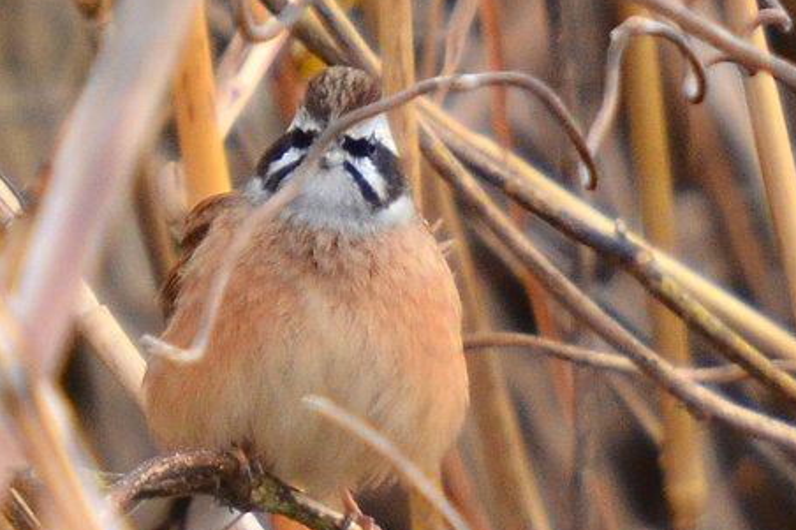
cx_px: 421
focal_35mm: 849
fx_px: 18764
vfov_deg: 1.6
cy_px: 293
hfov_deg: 2.4
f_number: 6.3
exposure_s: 1/500
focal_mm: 500
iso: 500
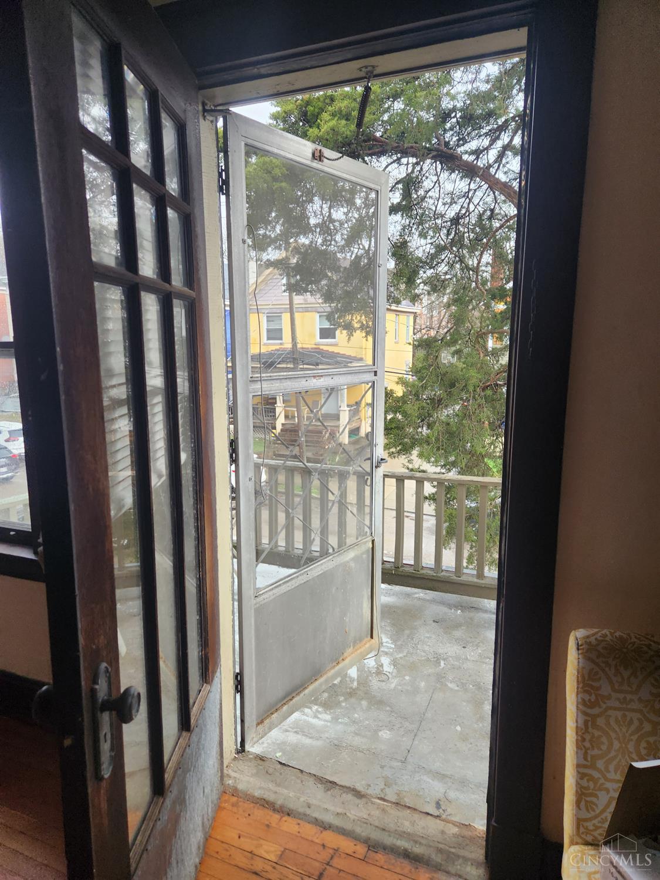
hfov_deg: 58.9
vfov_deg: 73.9
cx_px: 330
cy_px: 440
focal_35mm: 23
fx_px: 585
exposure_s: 1/120
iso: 200
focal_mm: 5.4
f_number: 1.8
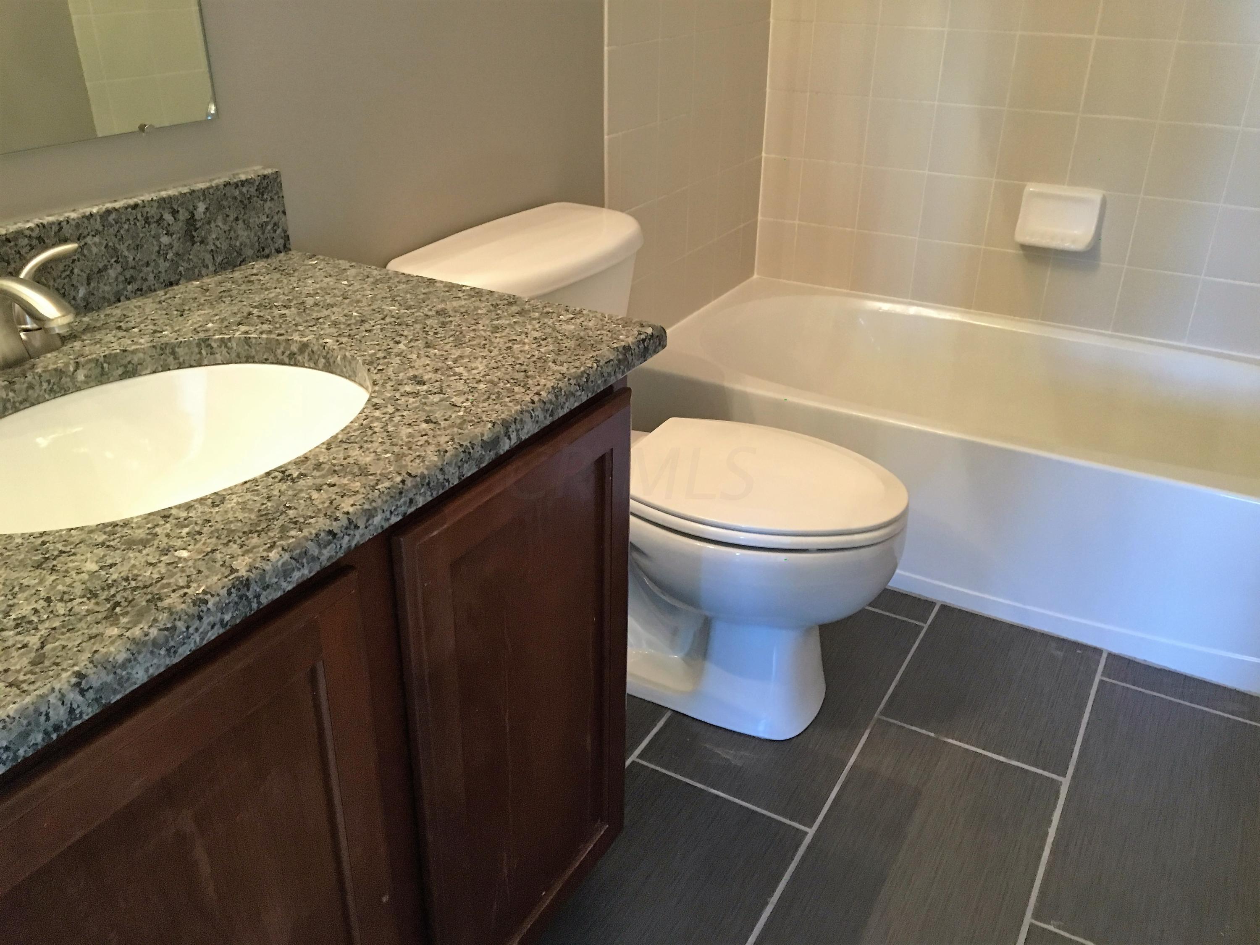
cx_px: 630
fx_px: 1056
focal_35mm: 29
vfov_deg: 48.2
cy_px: 472
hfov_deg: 61.7
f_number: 2.2
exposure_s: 1/30
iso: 200
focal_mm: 4.15
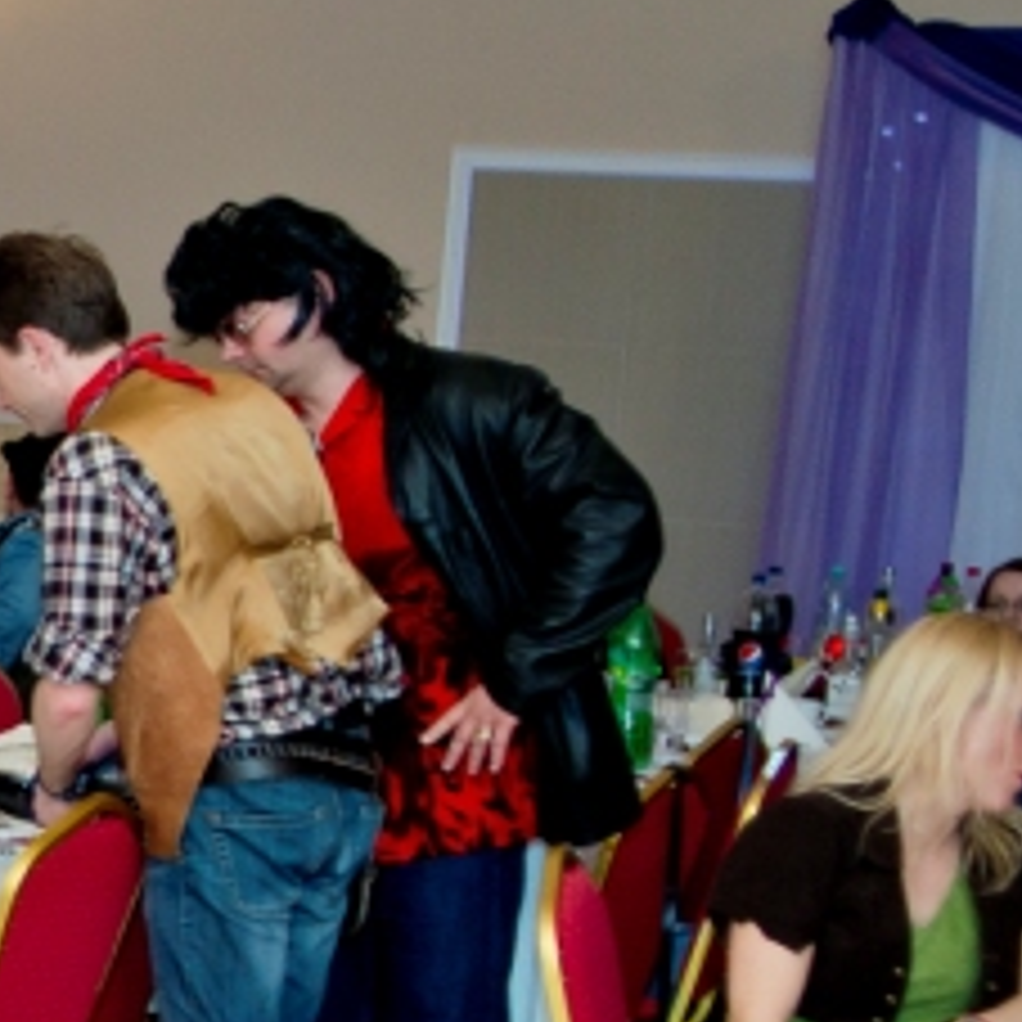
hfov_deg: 11.6
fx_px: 4476
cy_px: 1078
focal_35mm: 134
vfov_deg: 12.8
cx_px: -1103
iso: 320
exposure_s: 1/320
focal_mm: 35
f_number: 2.8
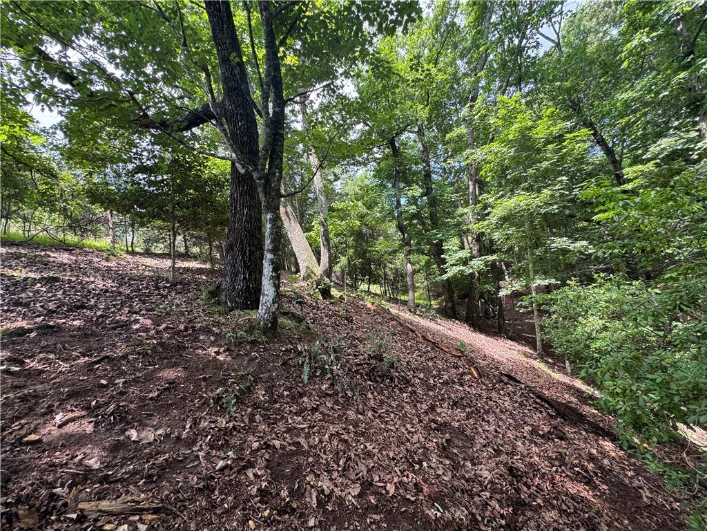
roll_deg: +3.6
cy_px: 266
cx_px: 354
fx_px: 286
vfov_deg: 85.7
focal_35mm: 14
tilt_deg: +10.0
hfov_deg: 102.1
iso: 50
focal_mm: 2.22
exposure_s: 1/99
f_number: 2.2
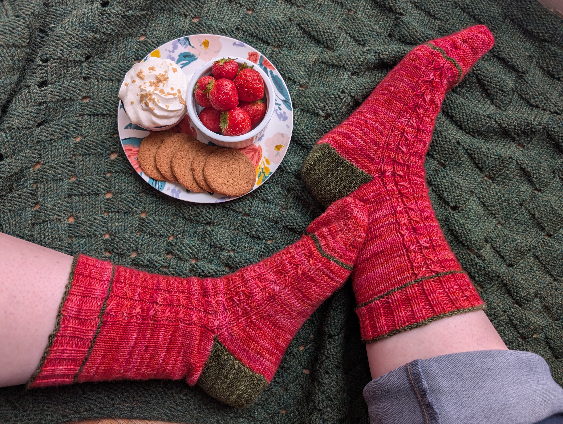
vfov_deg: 56.9
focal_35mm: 24
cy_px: 212
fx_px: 391
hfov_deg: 71.5
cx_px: 282
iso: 20
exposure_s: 1/35.5
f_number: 1.68
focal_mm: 6.9
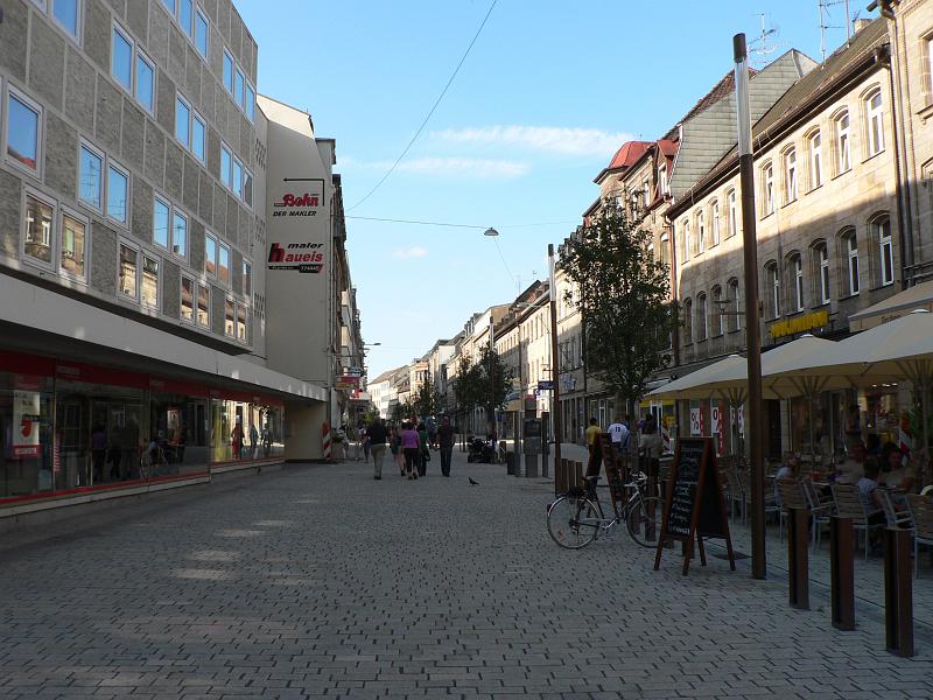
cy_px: 350
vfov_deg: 39.7
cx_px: 466
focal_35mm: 36
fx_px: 970
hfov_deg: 51.4
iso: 80
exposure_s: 1/320
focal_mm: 6
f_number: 4
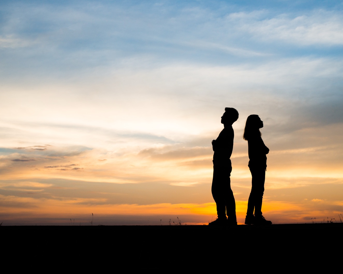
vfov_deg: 26.7
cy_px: 138
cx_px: 174
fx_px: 579
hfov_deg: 33.0
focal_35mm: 57
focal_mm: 50
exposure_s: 1/200
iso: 250
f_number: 11
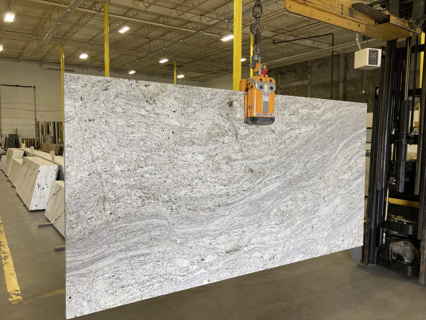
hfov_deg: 63.4
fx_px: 345
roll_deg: +1.8
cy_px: 160
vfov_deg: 49.7
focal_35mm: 28
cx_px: 213
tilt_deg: -3.8
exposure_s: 1/60
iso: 64
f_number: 1.8
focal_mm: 3.99
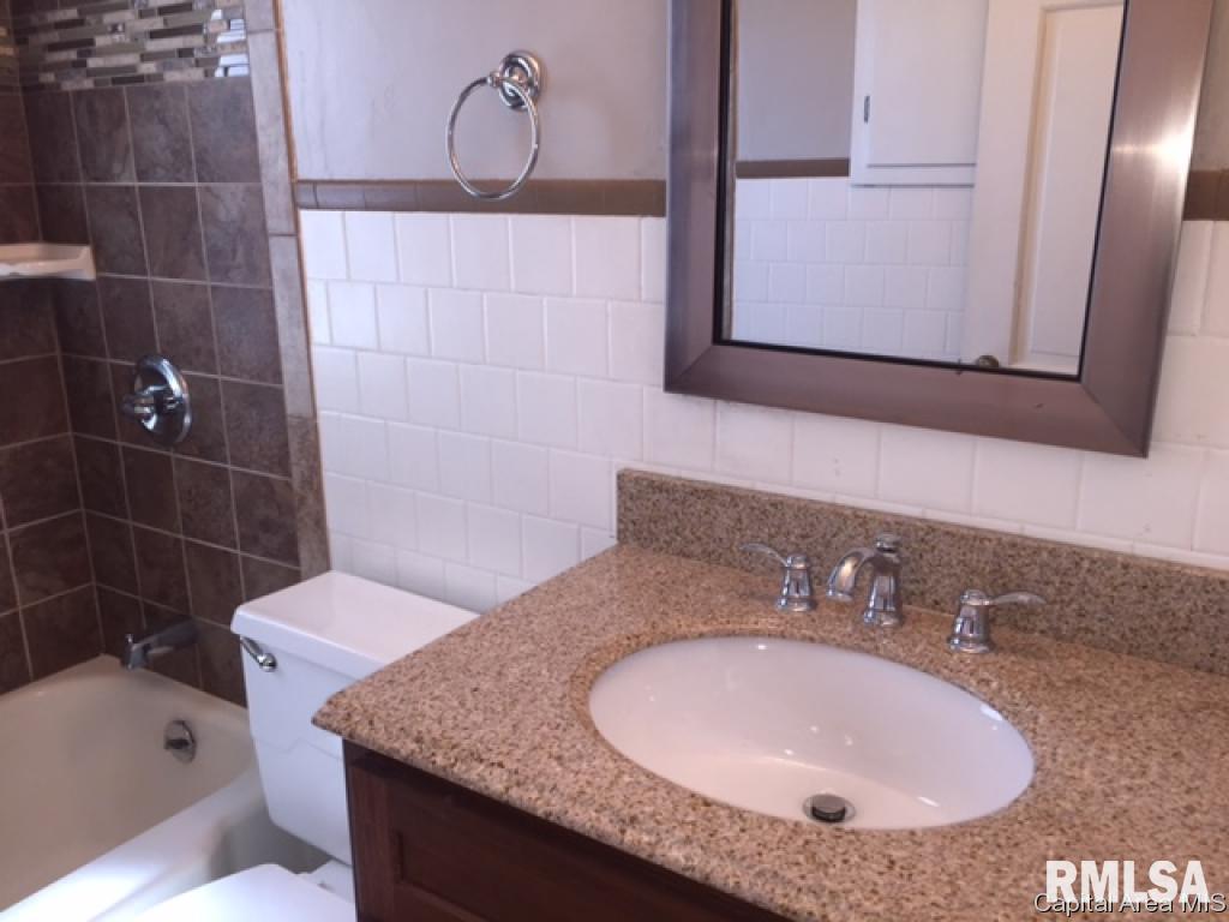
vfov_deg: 48.2
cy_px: 461
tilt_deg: -15.2
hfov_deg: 61.7
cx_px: 614
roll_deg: +1.0
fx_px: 1030
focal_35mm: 29
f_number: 2.2
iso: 32
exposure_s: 1/43
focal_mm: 4.15
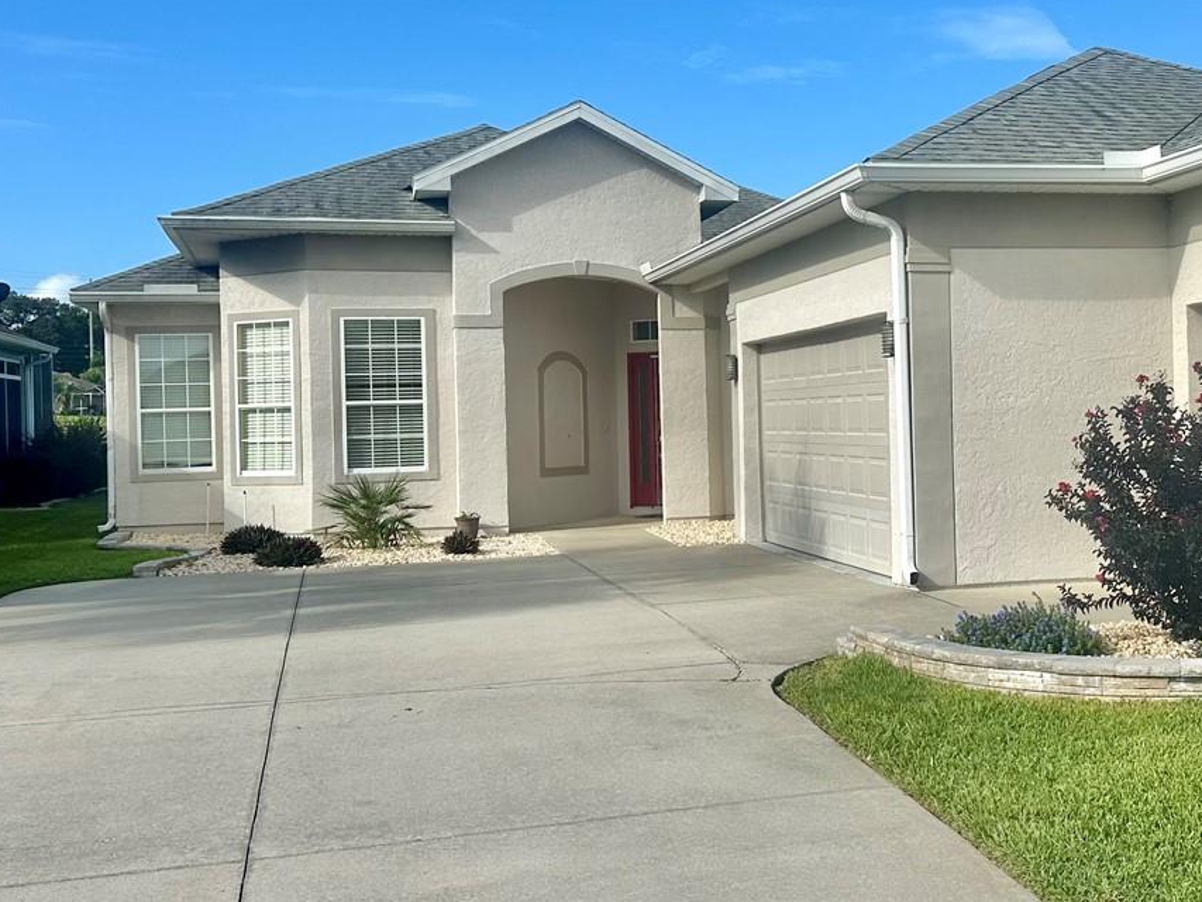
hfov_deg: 40.8
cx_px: 906
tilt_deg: +0.1
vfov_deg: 32.2
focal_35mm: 45
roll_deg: +1.4
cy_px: 396
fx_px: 1563
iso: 80
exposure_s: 1/4545
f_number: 1.78
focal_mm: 6.86
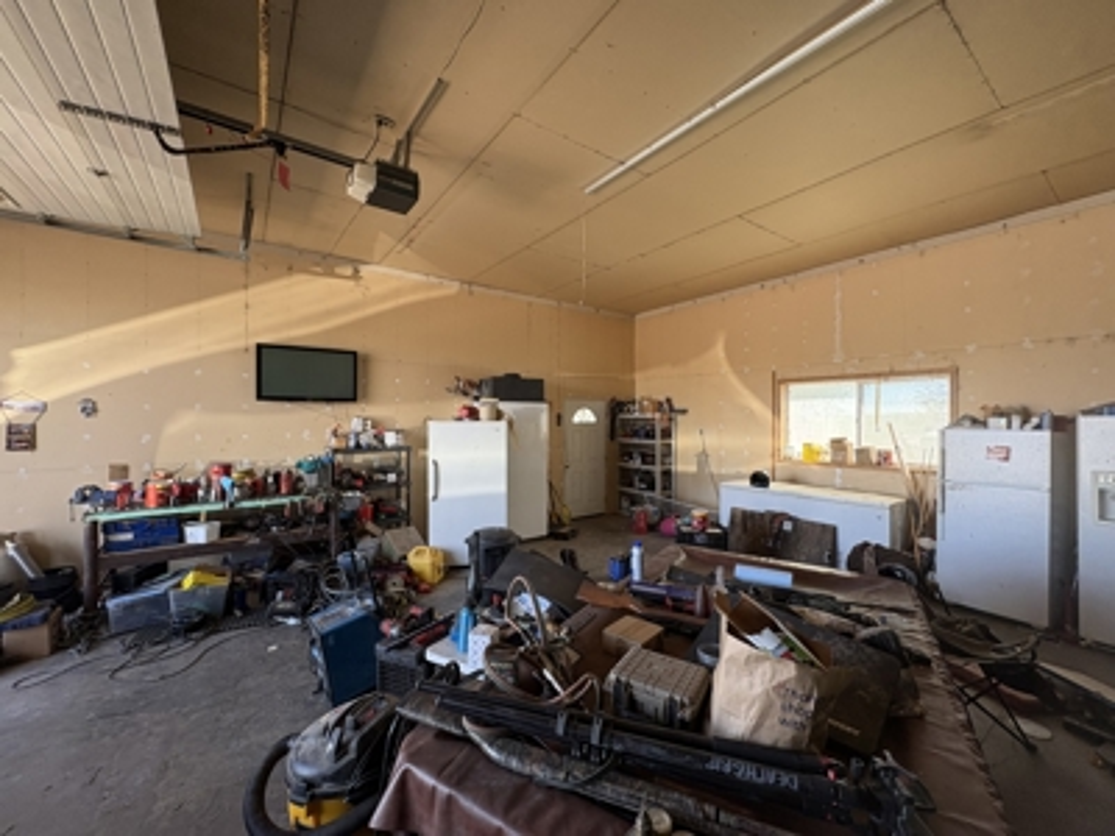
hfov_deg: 102.1
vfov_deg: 85.7
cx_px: 558
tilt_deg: +0.9
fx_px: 451
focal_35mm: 14
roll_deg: -0.5
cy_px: 418
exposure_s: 1/99
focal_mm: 2.22
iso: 160
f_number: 2.2
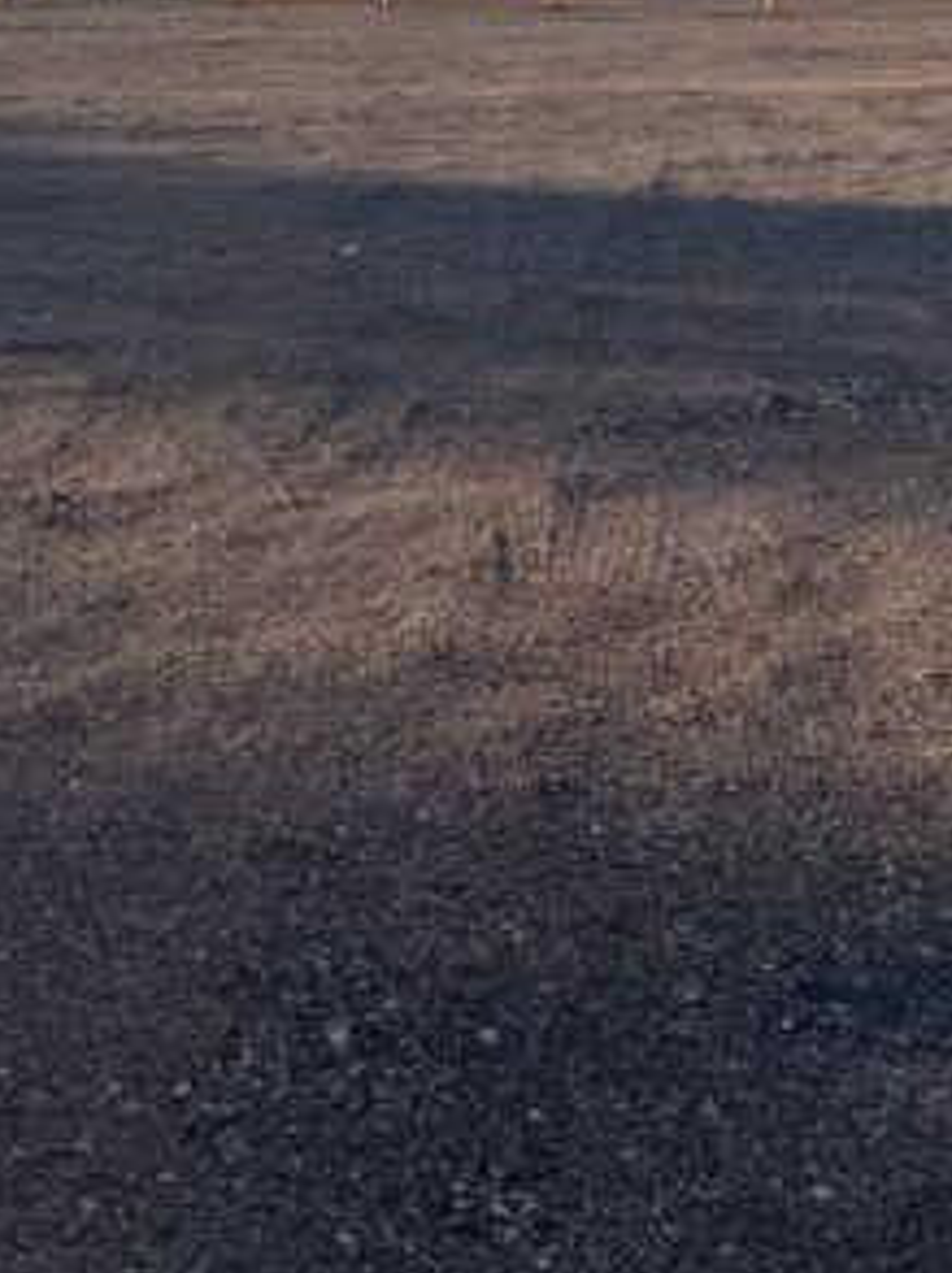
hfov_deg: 17.5
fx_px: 3087
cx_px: 330
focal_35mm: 84
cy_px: -43
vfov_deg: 22.3
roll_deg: +0.1
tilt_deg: +1.0
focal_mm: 6.76
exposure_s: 1/3584
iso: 80
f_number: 1.78
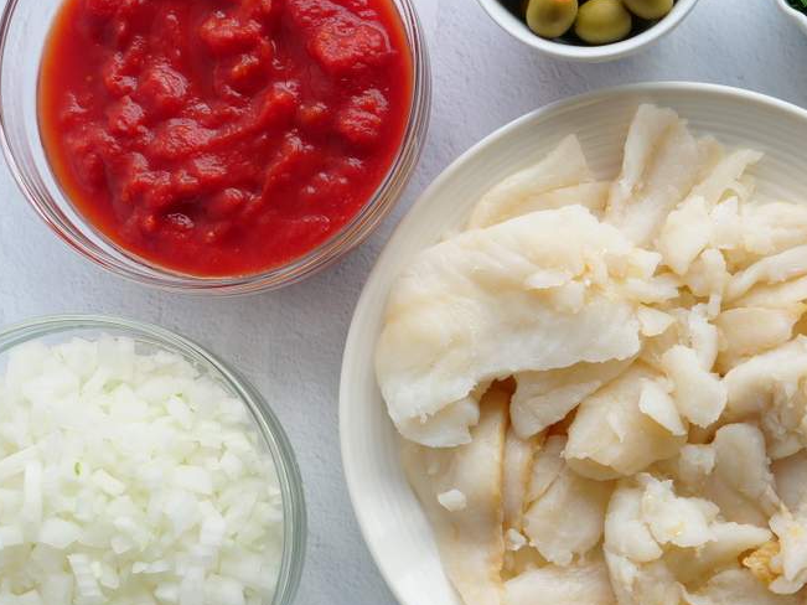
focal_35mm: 59
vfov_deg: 24.7
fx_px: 1375
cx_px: 628
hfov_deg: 32.0
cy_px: 386
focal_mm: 16
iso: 200
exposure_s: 1/160
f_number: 4
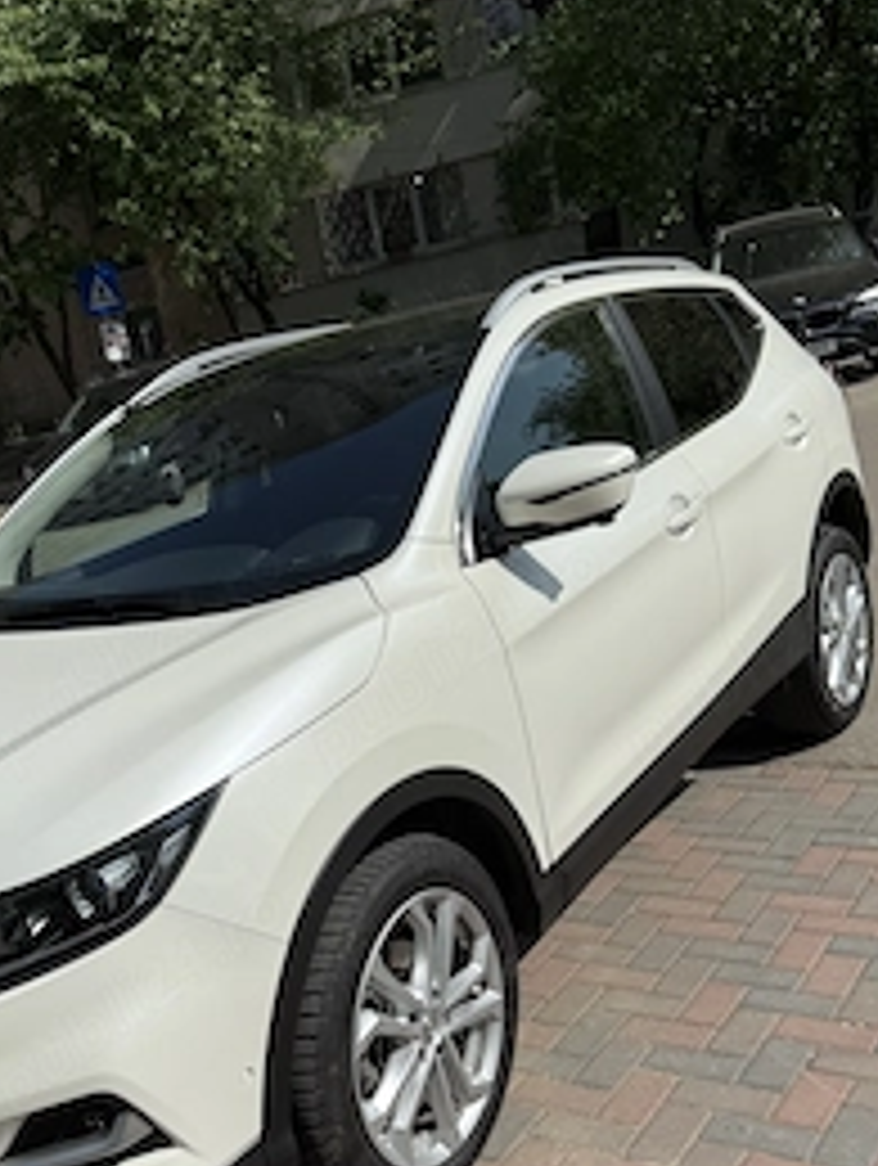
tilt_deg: -18.1
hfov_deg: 38.3
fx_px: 1248
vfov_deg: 49.6
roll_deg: +12.7
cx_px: 297
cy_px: 729
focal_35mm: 37
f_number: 1.78
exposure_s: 1/10309
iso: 80
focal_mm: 6.76
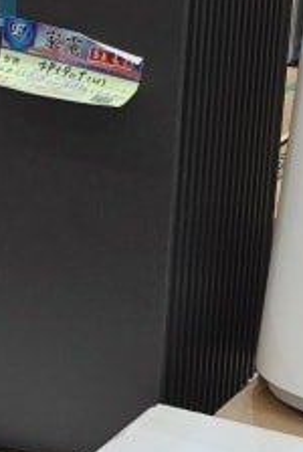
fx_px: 1611
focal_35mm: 128
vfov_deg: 15.9
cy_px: 367
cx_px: -234
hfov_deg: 10.2
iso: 400
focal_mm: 6.3
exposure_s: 1/120
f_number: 1.7
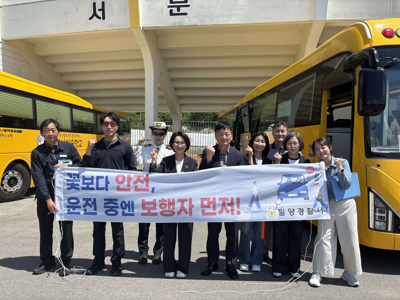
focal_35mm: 26
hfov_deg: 67.3
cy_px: 150
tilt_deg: -1.6
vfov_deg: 53.1
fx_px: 300
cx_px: 200
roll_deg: -0.6
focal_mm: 5.96
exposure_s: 1/3831
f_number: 1.6
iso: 50
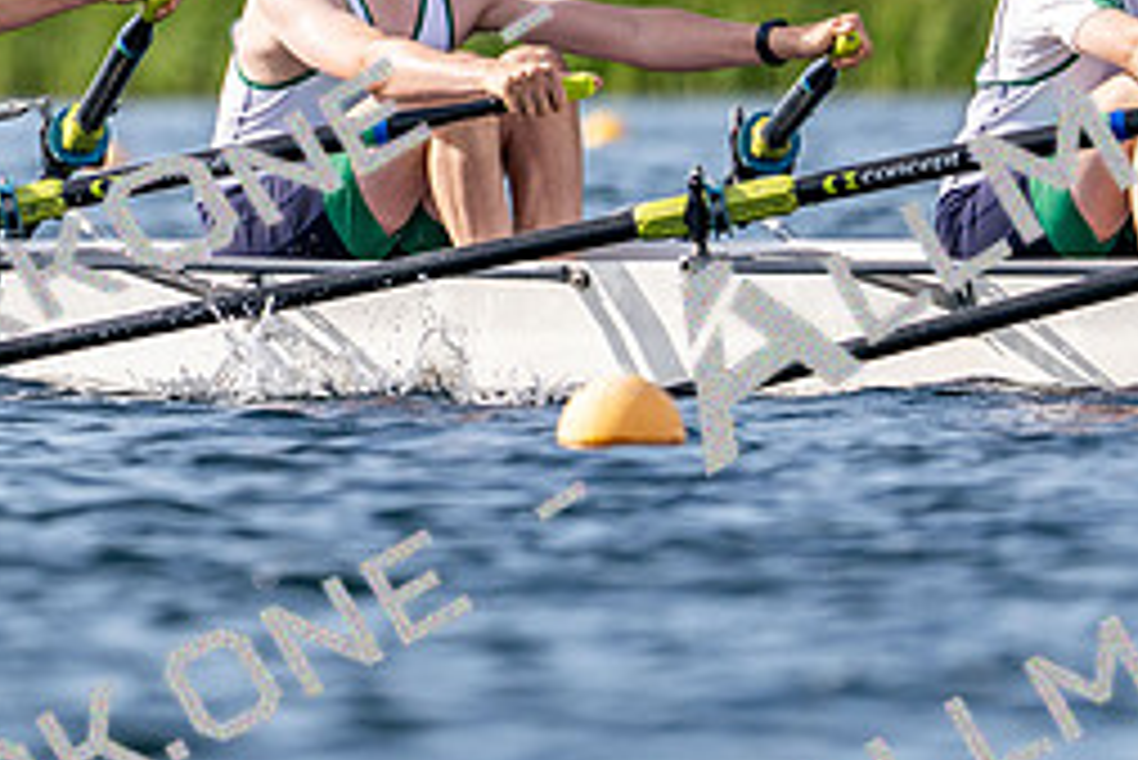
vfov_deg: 1.0
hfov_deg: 1.5
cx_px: 297
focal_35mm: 1374
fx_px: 43457
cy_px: 47
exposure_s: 1/2500
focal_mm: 400
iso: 360
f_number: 4.5
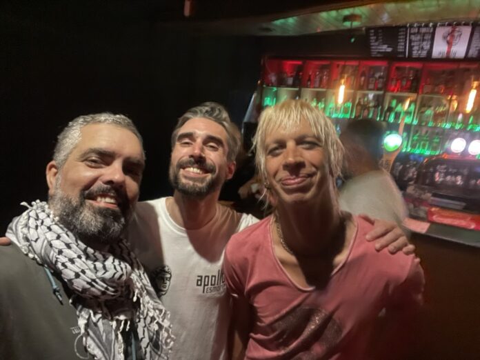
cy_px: 180
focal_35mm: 23
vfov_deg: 58.9
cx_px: 240
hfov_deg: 73.9
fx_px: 319
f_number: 2.2
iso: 1250
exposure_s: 1/15
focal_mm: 2.71
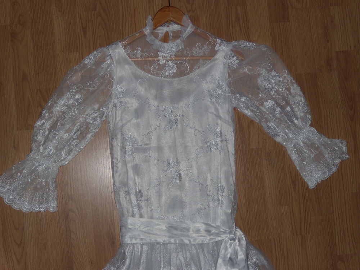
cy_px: 135
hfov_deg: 38.2
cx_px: 180
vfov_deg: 29.1
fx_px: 520
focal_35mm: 50
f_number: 3.8
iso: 80
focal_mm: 8.8
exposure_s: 1/30
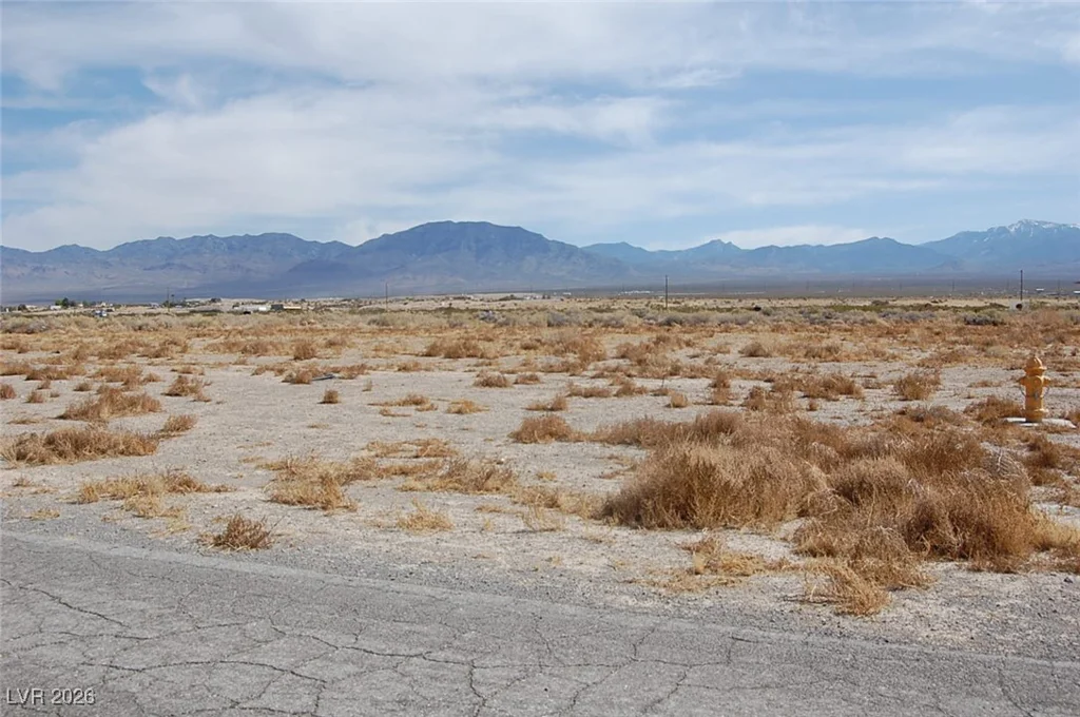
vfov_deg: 43.5
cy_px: 358
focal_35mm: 30
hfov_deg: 62.0
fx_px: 899
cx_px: 540
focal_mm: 20
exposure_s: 1/400
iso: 200
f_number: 10
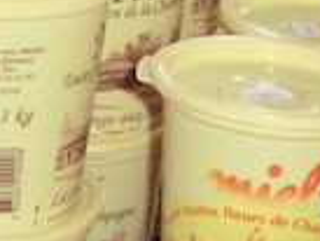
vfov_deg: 9.4
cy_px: 28
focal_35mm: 158
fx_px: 1462
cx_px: -213
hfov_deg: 11.7
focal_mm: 4.9
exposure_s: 1/60
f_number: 3.2
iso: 400
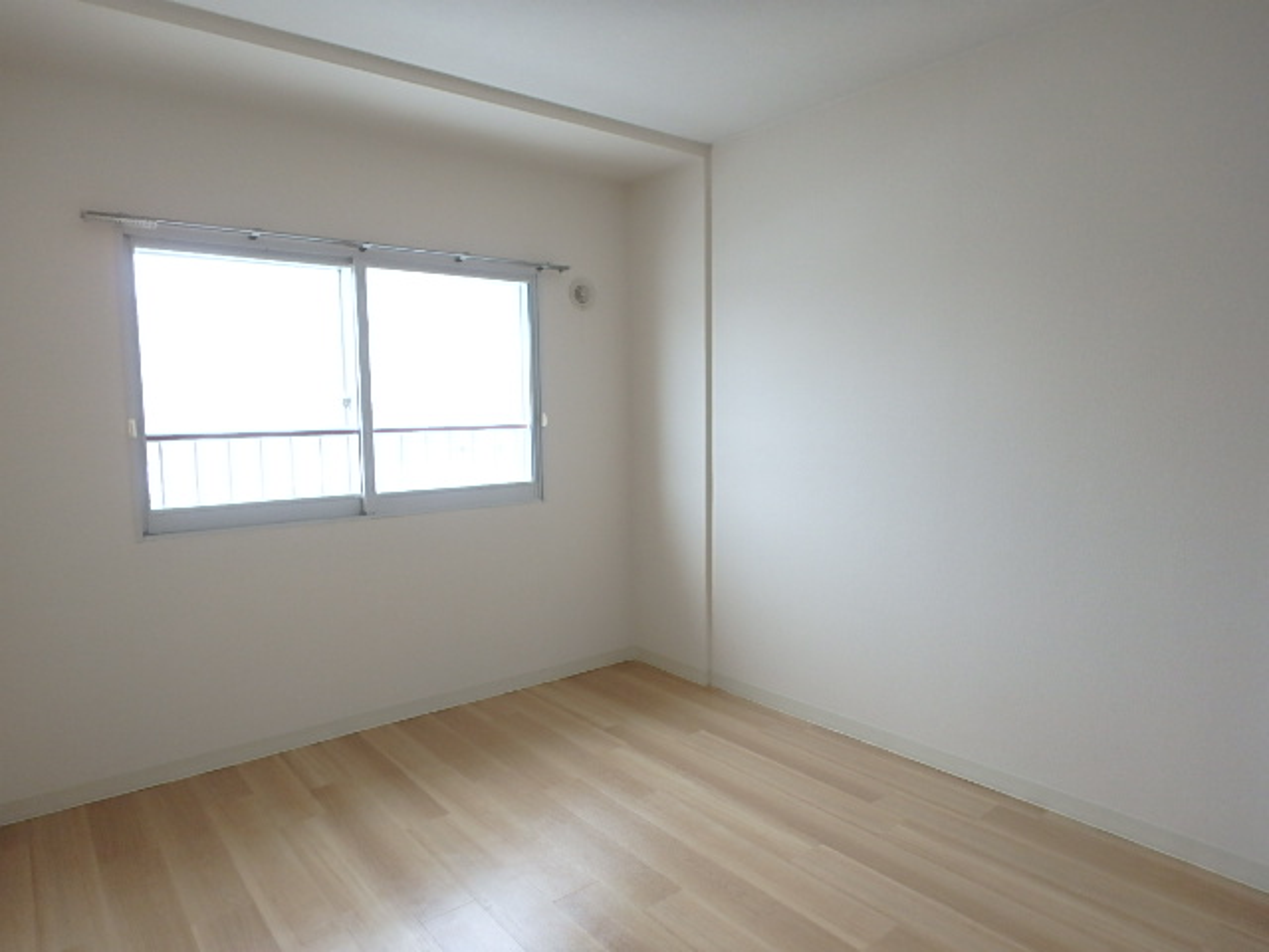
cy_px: 476
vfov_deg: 63.4
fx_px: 770
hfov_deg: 79.0
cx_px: 634
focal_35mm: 21
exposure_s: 1/50
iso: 200
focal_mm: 3.7
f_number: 3.5
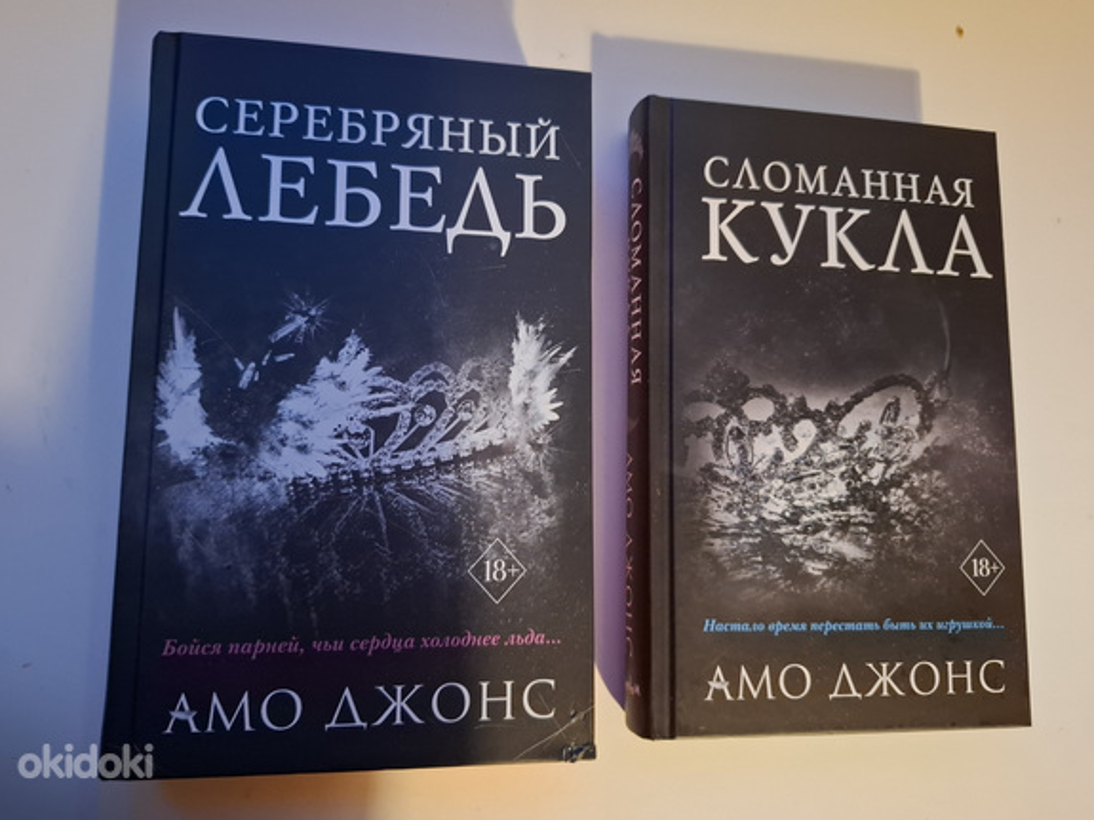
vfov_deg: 56.8
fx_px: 758
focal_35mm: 24
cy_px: 400
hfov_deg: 71.6
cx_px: 535
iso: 800
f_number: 1.8
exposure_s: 1/25
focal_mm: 5.54
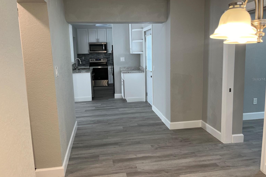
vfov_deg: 46.3
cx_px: 131
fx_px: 207
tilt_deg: -8.8
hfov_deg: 65.5
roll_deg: +2.3
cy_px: 79
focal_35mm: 28
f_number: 1.6
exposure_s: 1/120
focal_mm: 5.1
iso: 100
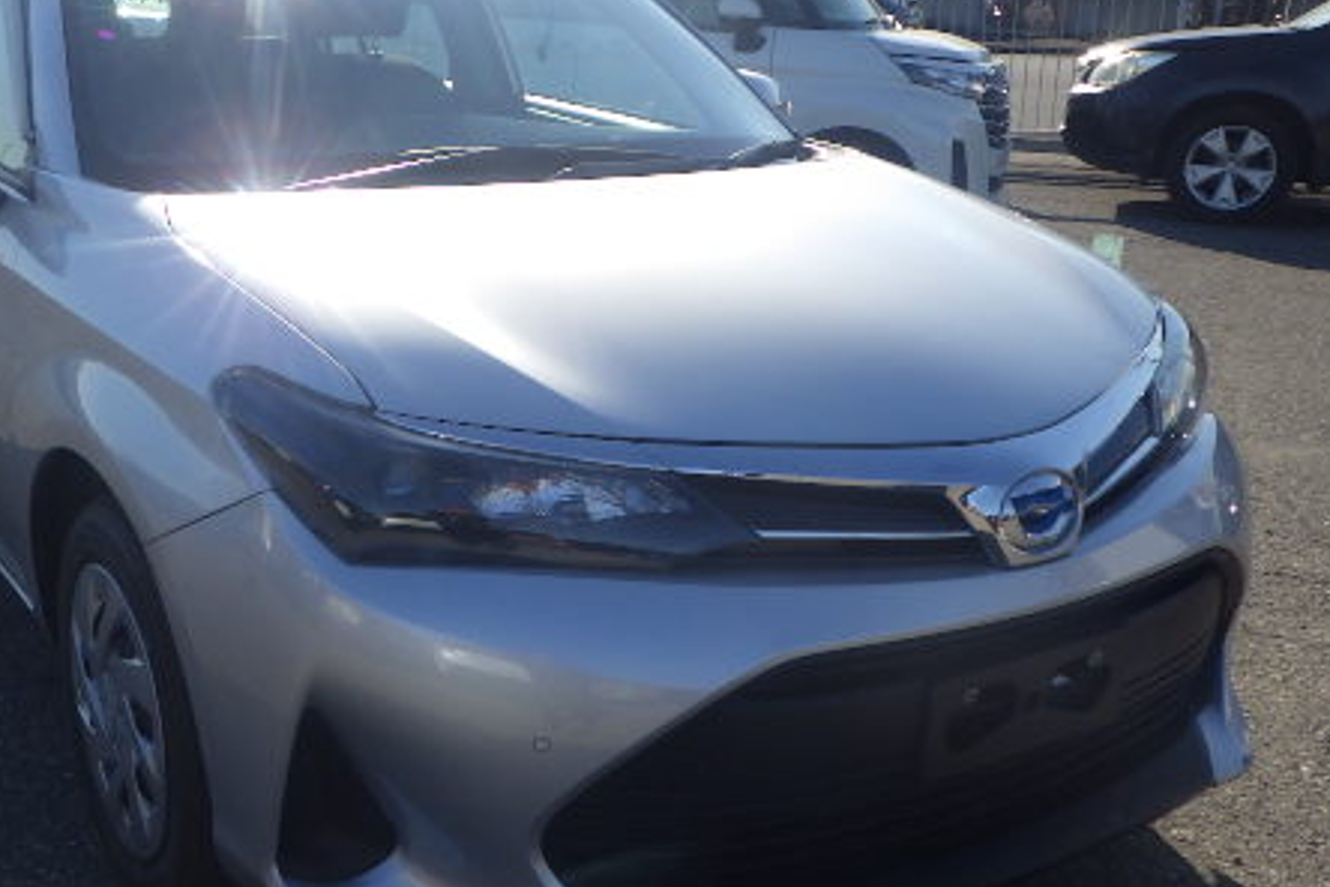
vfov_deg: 31.9
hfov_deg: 45.8
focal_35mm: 42
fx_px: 1552
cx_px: 458
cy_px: 438
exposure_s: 1/800
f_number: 4.2
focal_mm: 5
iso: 125
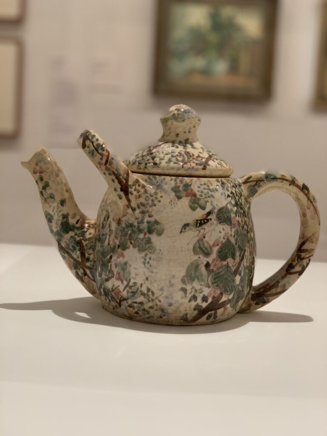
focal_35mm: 52
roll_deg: -3.0
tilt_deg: -5.3
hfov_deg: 28.0
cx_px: 164
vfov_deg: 36.8
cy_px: 218
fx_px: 655
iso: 250
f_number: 2.4
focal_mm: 6
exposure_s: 1/50
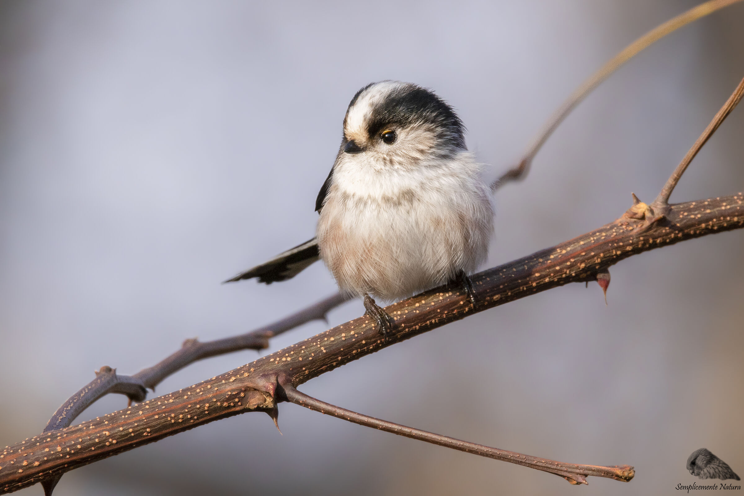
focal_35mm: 1200
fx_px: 24798
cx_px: 372
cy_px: 248
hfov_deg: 1.7
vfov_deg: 1.1
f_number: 8
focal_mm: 600
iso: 500
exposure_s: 1/1000
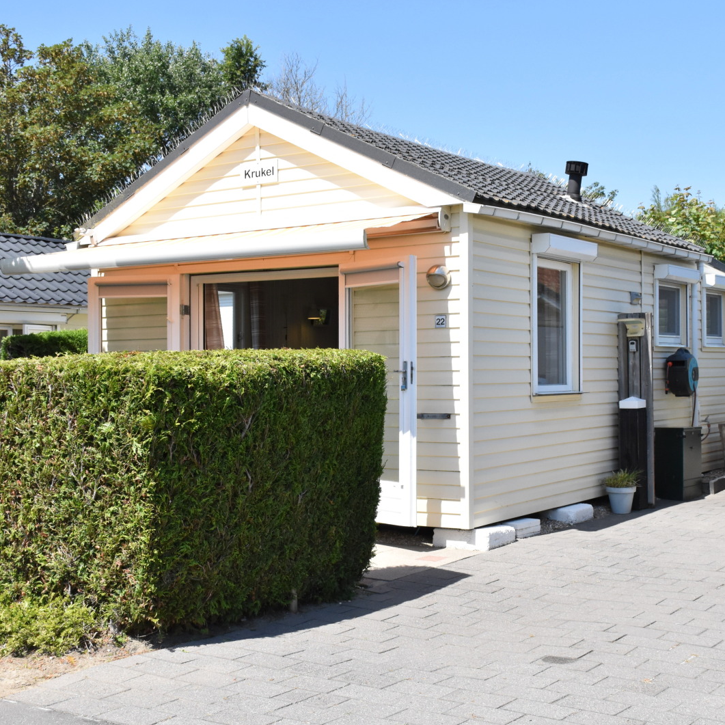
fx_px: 1185
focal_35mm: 50
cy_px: 362
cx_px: 404
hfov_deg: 34.0
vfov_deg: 34.0
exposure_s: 1/2500
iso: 1250
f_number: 7.1
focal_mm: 26
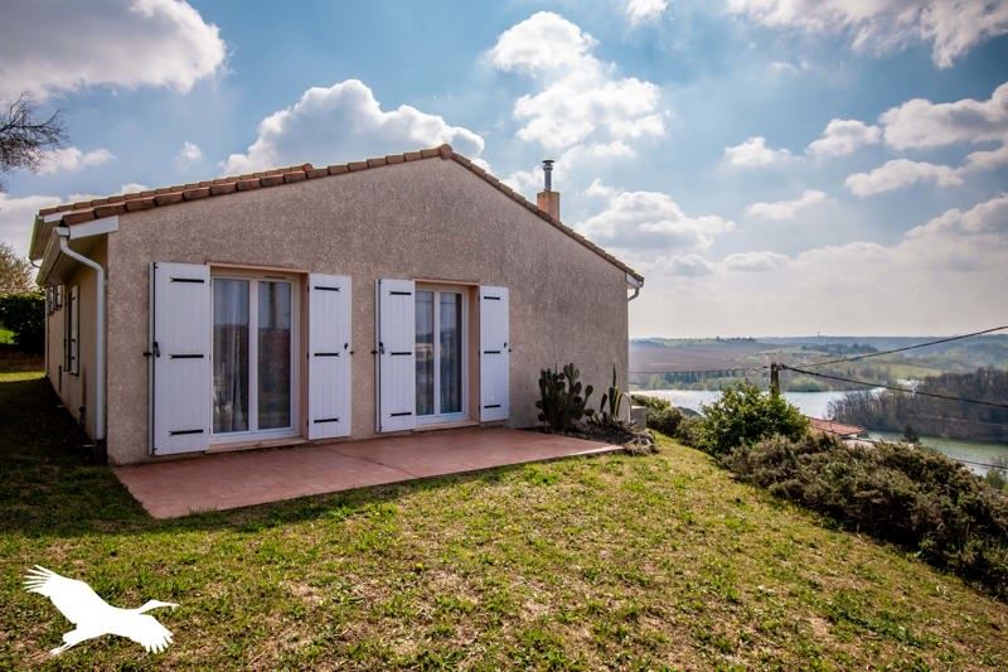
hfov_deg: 81.2
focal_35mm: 21
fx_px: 588
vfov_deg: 59.5
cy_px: 336
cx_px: 504
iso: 100
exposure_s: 1/1000
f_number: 5
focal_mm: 14
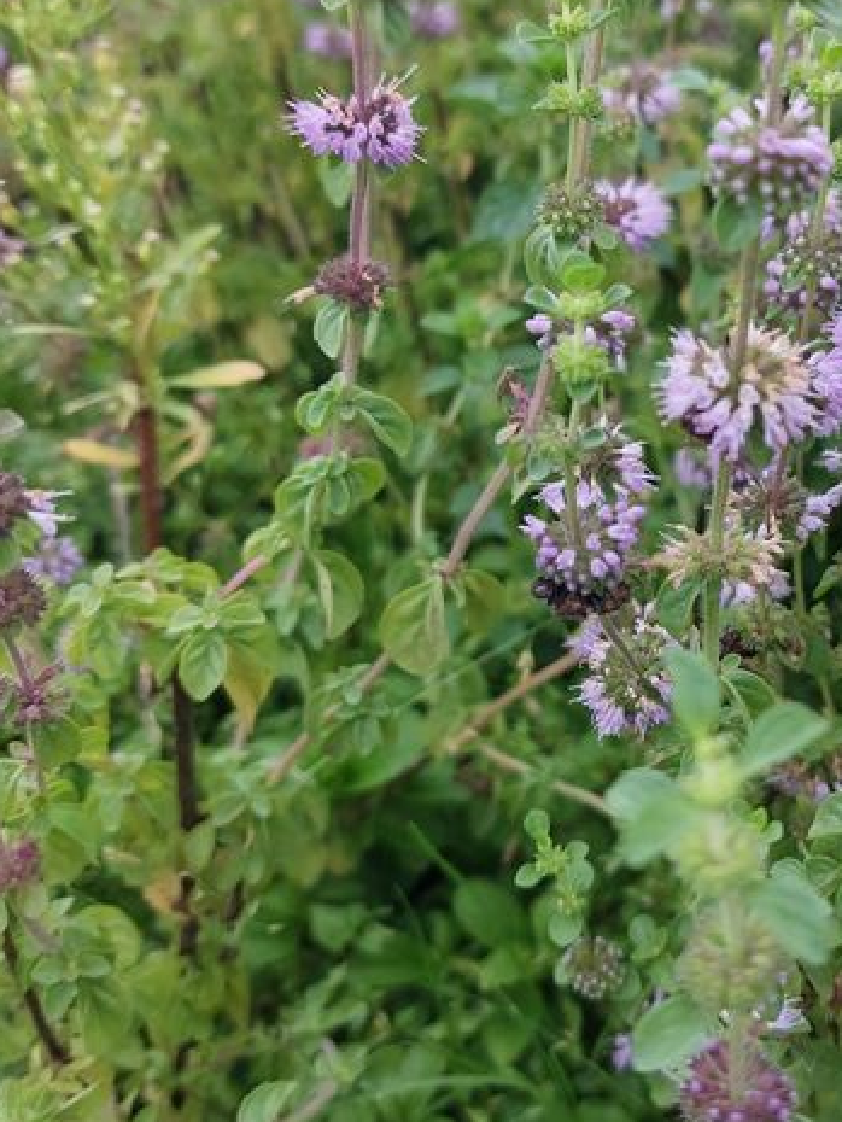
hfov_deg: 32.7
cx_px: 671
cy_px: 434
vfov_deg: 43.6
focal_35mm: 43
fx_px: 1394
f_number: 1.8
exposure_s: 1/100
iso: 32
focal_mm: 5.23
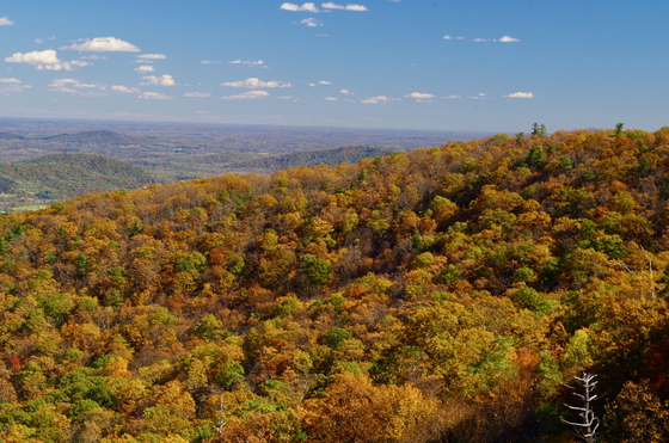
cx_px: 334
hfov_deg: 24.8
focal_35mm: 82
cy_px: 222
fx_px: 1521
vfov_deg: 16.6
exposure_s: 1/100
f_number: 11
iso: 400
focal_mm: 55
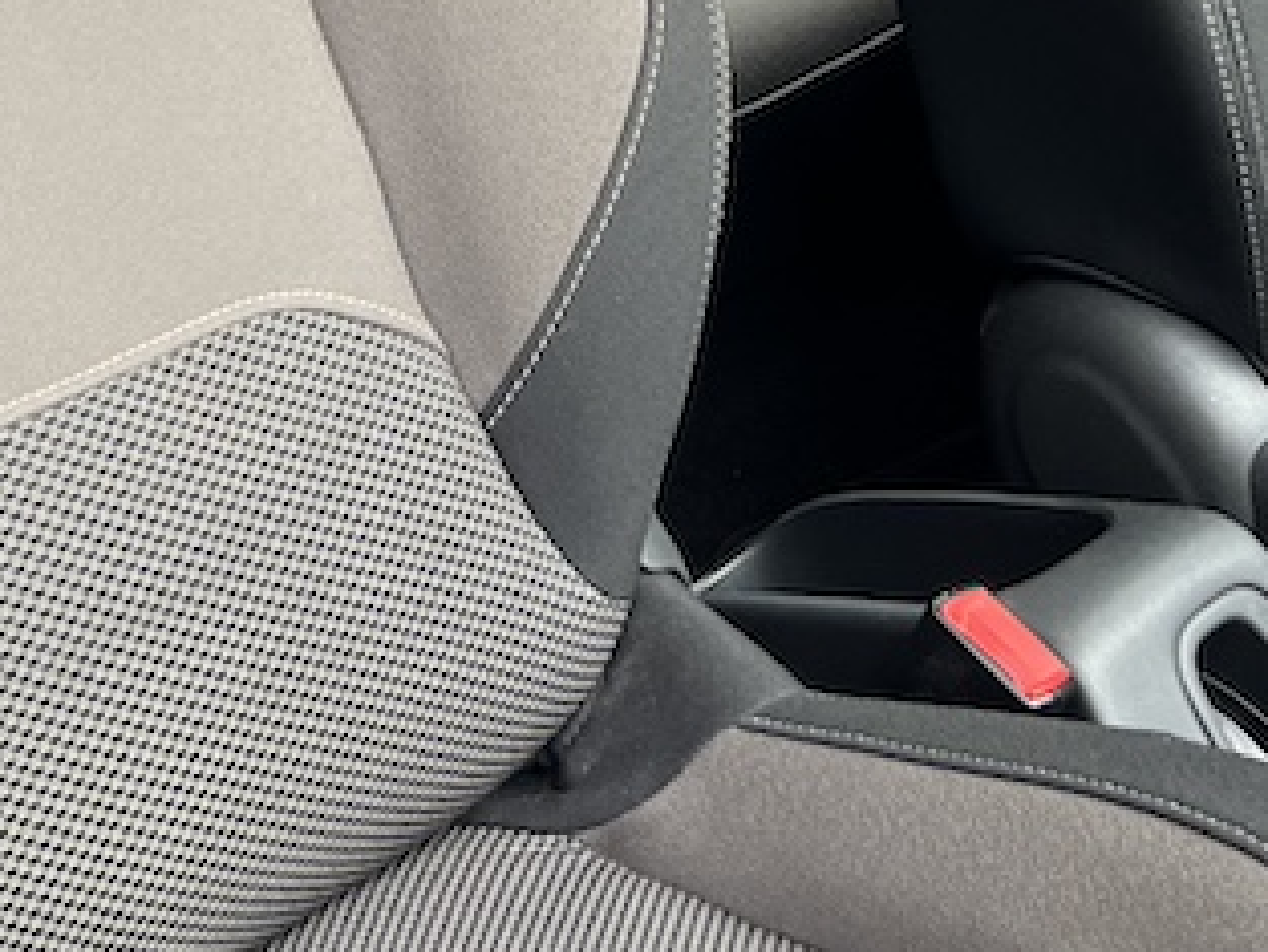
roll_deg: +3.7
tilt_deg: -17.8
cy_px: -223
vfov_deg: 16.9
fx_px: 3041
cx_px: 510
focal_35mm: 83
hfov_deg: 23.5
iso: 125
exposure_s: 1/105
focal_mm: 5.7
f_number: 1.5
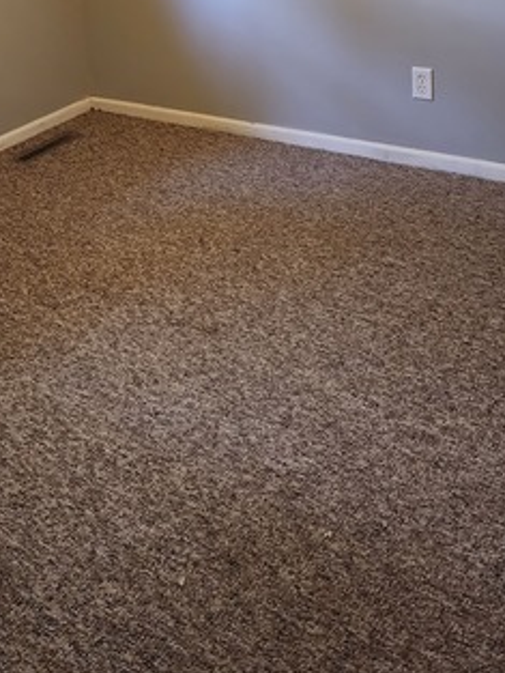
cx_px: 193
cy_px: 63
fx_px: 952
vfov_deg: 36.4
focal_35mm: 49
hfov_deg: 29.6
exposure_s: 1/40
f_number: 1.8
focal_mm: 6.4
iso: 640
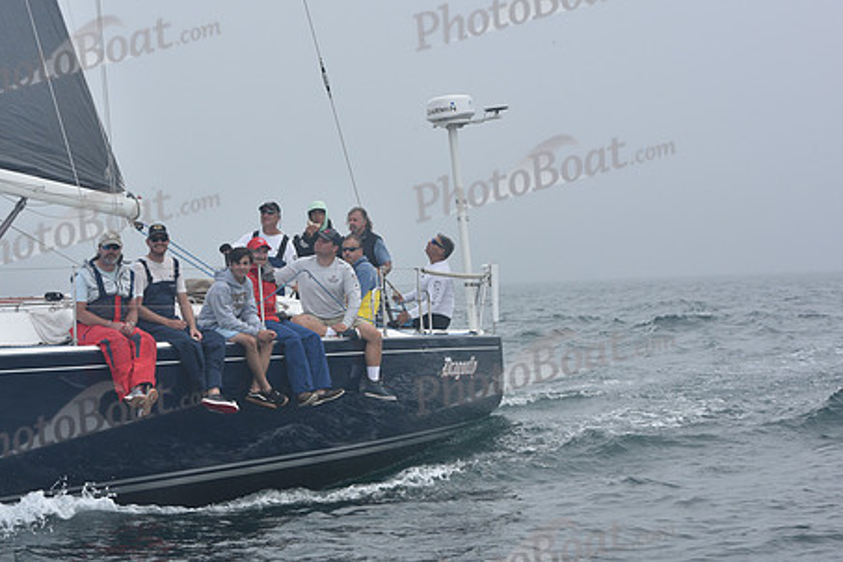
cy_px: 297
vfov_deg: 13.0
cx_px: 318
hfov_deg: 19.4
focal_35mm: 105
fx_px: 2459
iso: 250
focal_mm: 82
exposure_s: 1/800
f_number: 7.1
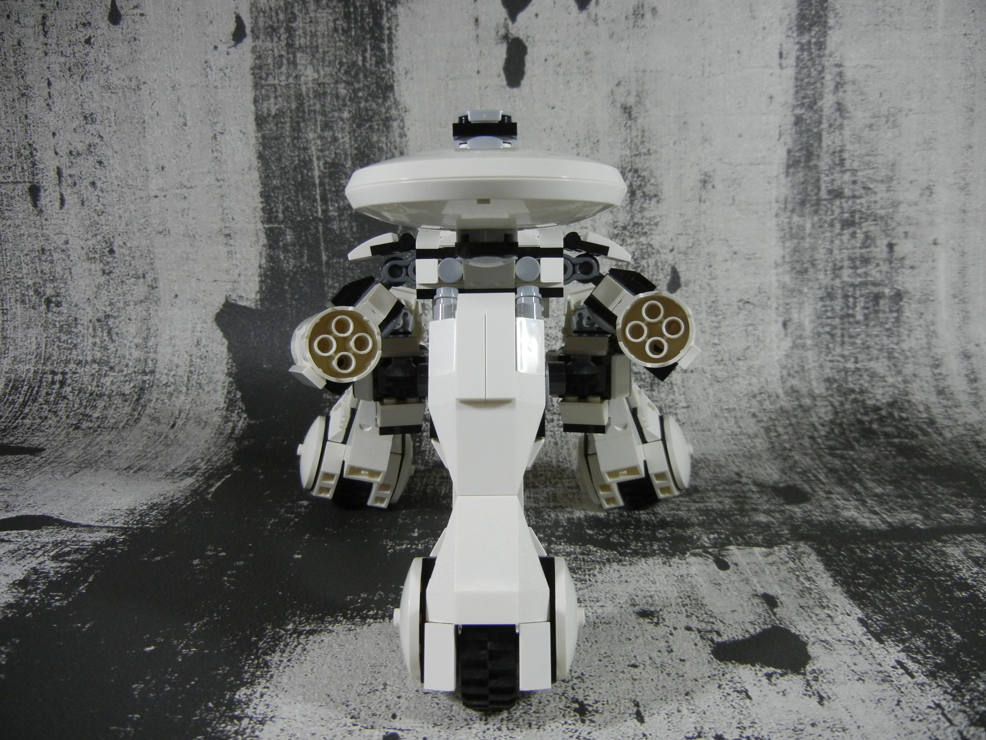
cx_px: 493
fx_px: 855
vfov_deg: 46.8
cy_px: 370
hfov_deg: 60.0
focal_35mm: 30
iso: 400
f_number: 3.5
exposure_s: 1/71.2
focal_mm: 5.4
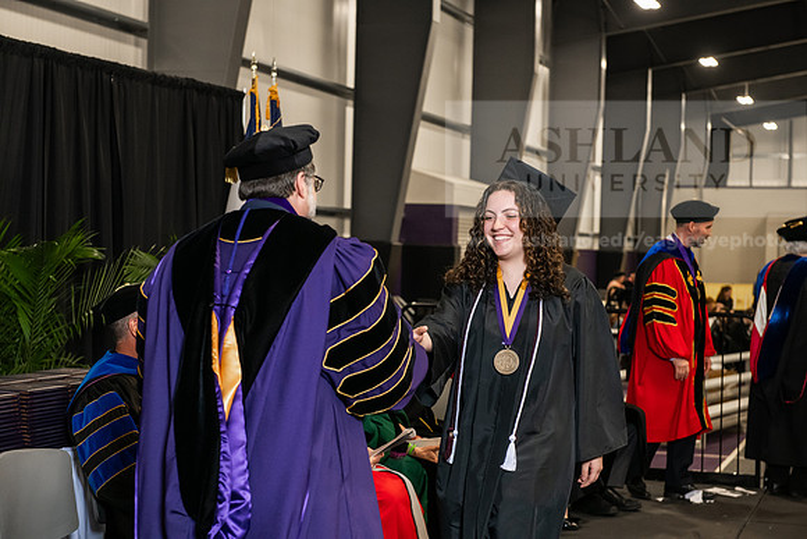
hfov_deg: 28.8
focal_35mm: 70
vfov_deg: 19.5
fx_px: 1569
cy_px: 270
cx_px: 404
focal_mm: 70
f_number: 5
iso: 2500
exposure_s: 1/200
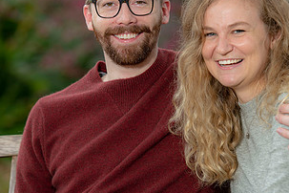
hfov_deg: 6.7
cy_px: 94
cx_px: 155
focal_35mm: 306
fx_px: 2456
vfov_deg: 4.5
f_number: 3.5
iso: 160
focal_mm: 160
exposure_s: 1/200
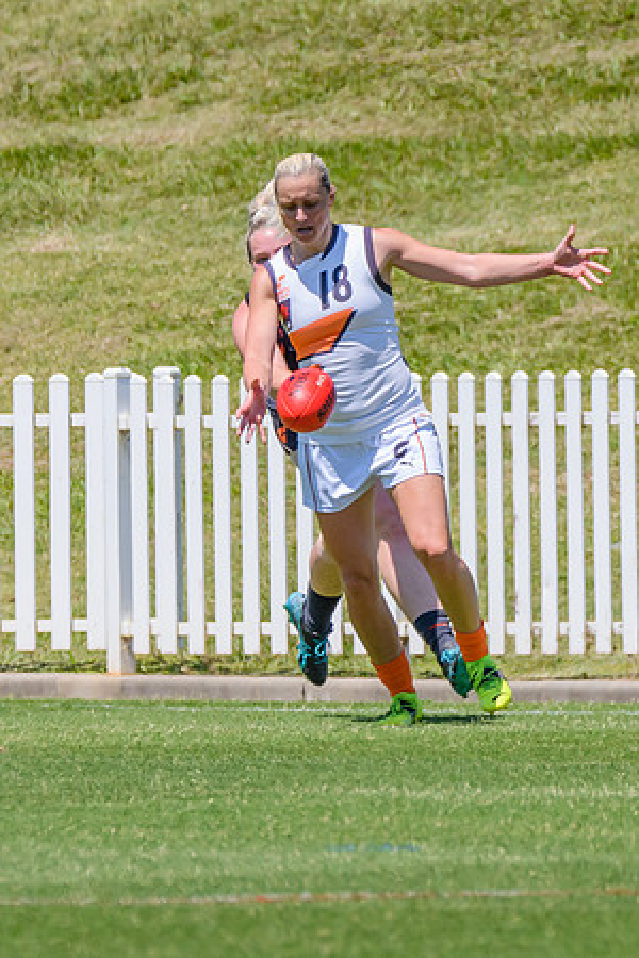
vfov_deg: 1.7
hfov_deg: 1.2
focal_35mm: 1180
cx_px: 339
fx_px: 31417
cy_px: 505
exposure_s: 1/2000
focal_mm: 460
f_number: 10
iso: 800
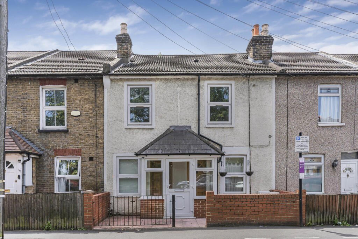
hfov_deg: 71.5
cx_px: 179
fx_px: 249
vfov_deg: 51.3
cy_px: 120
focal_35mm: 25
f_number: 9
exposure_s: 1/640
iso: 320
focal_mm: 25
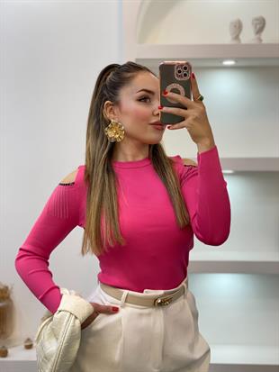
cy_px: 186
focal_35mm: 52
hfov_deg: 28.0
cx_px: 140
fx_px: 559
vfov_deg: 36.8
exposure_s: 1/100
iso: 80
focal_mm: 6
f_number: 2
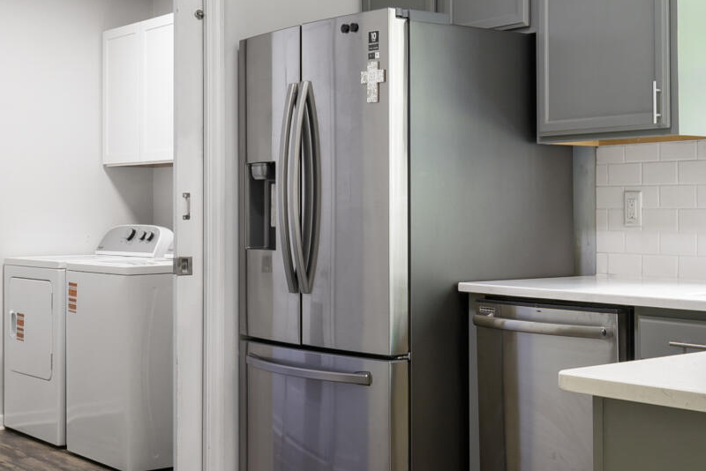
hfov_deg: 33.3
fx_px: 1177
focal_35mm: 60
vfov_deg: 22.5
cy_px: 153
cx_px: 398
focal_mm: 16
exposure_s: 2.5
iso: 100
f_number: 9
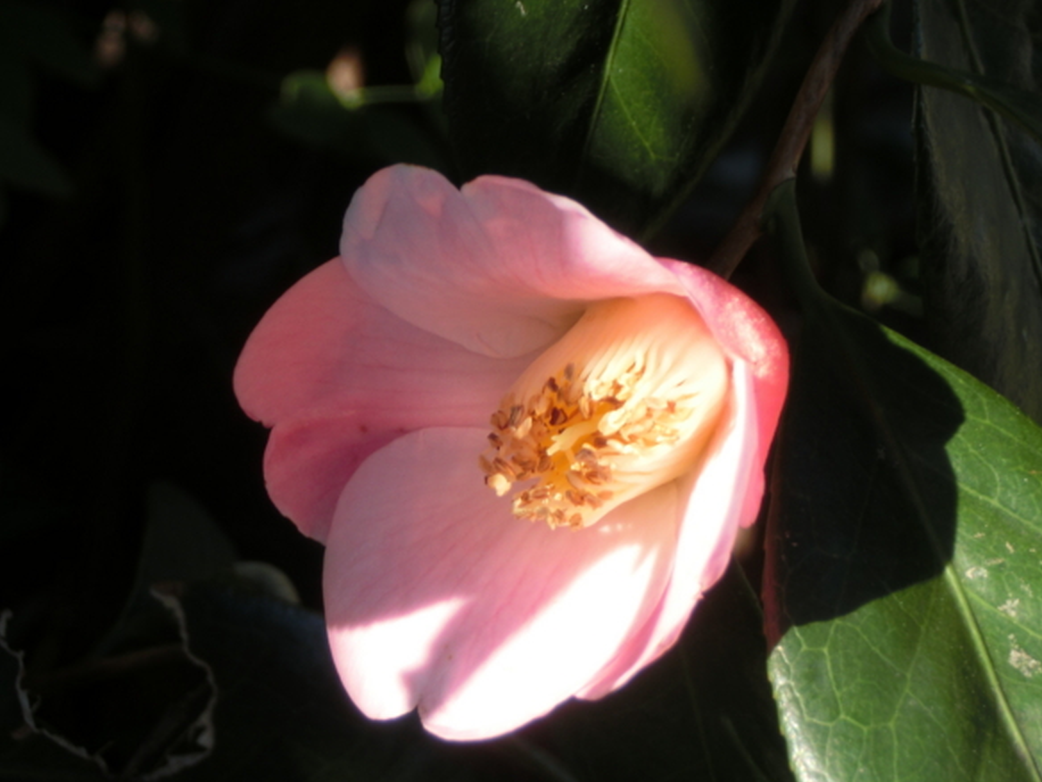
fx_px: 4124
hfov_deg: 14.4
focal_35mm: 137
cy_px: 466
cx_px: 418
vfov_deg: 10.8
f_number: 5.2
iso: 80
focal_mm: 17.45
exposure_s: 1/160
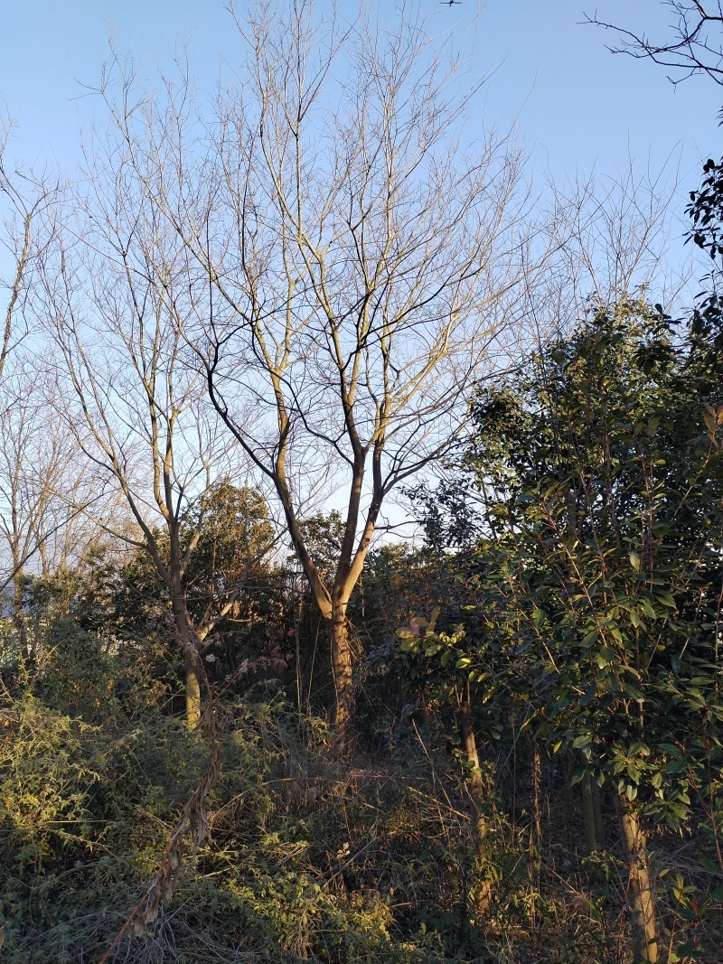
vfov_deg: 67.3
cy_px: 482
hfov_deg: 53.1
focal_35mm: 26
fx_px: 724
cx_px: 362
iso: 100
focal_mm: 4.75
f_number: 1.8
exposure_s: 1/349
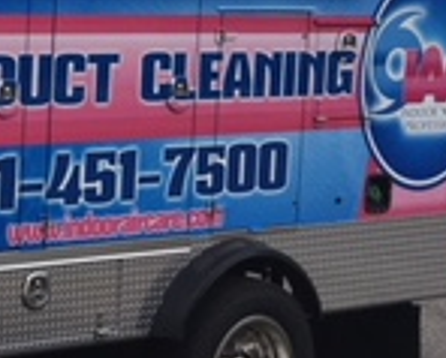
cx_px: -431
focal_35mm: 122
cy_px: 156
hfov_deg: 13.6
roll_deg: -0.9
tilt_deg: -5.1
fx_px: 1614
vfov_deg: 12.7
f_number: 2.2
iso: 25
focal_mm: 4.15
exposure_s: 1/2079
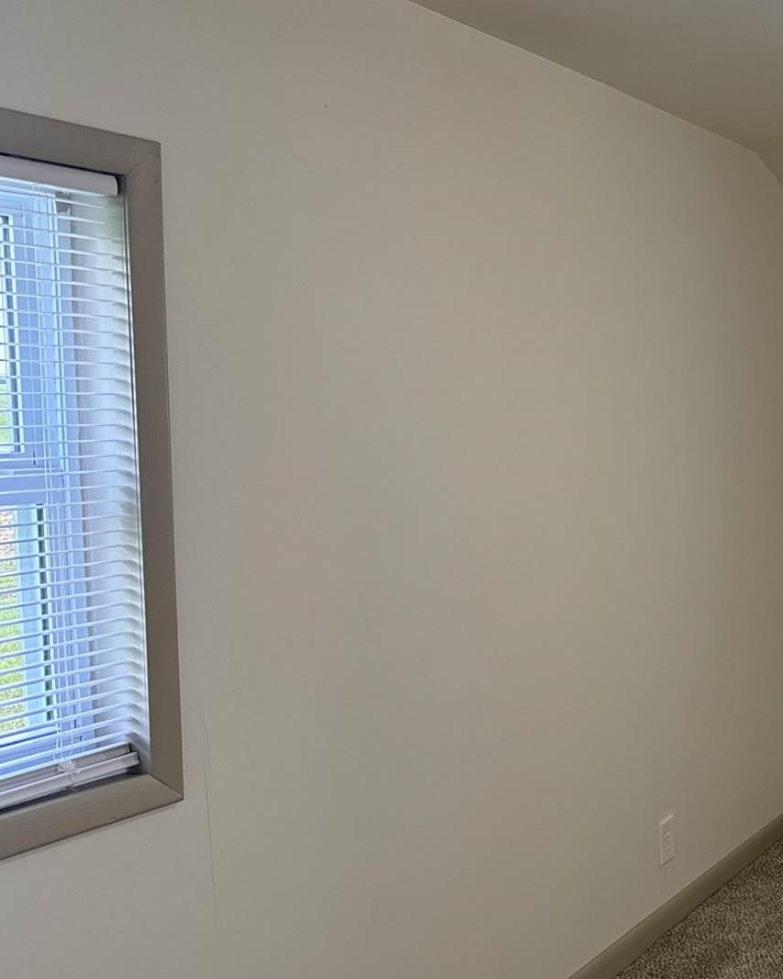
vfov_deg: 41.0
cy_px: 589
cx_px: 902
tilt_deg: -8.4
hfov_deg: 29.5
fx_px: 1303
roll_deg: -1.4
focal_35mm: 45
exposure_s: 1/169
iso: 200
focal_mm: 6.76
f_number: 1.78
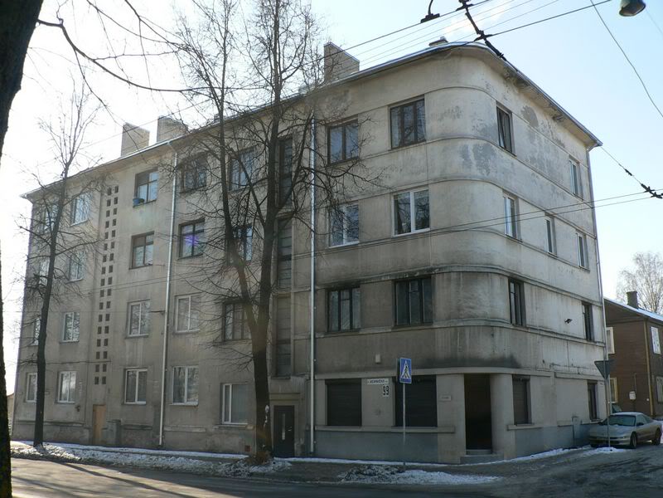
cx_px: 332
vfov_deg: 40.7
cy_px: 249
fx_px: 670
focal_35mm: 35
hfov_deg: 52.6
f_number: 4
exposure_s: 1/250
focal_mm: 6
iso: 64
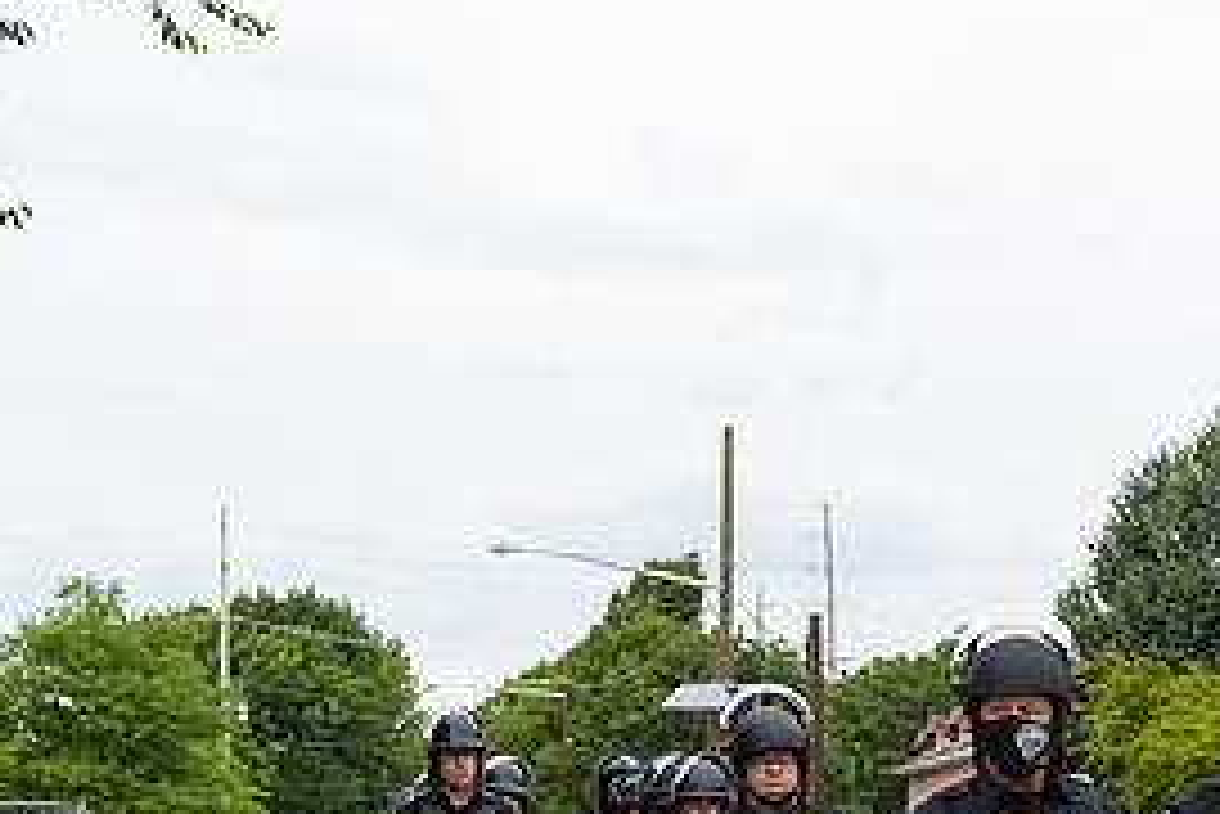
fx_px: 2543
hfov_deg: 26.8
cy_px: 852
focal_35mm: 75
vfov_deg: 17.7
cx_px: 797
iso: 200
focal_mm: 35
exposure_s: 1/400
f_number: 3.2
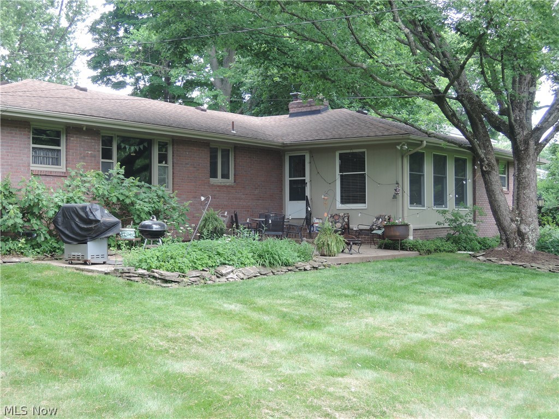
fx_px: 807
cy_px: 210
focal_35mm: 50
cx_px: 280
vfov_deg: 29.1
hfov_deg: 38.2
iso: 110
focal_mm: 10.7
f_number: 4
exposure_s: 1/60
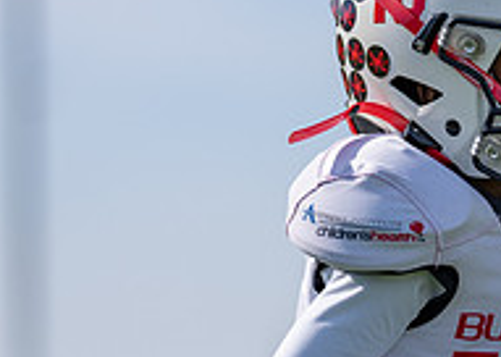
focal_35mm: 430
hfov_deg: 4.7
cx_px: 648
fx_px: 6112
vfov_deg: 3.3
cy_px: 252
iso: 100
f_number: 1.8
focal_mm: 135
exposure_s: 1/8000
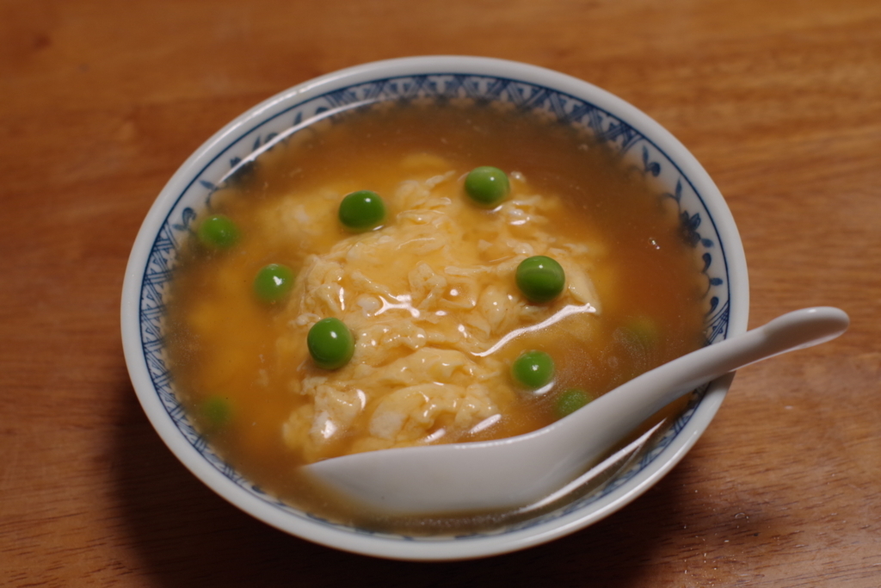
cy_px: 294
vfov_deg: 18.2
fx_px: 1836
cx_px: 440
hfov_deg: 27.0
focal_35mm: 75
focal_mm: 50
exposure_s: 1/100
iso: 800
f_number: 4
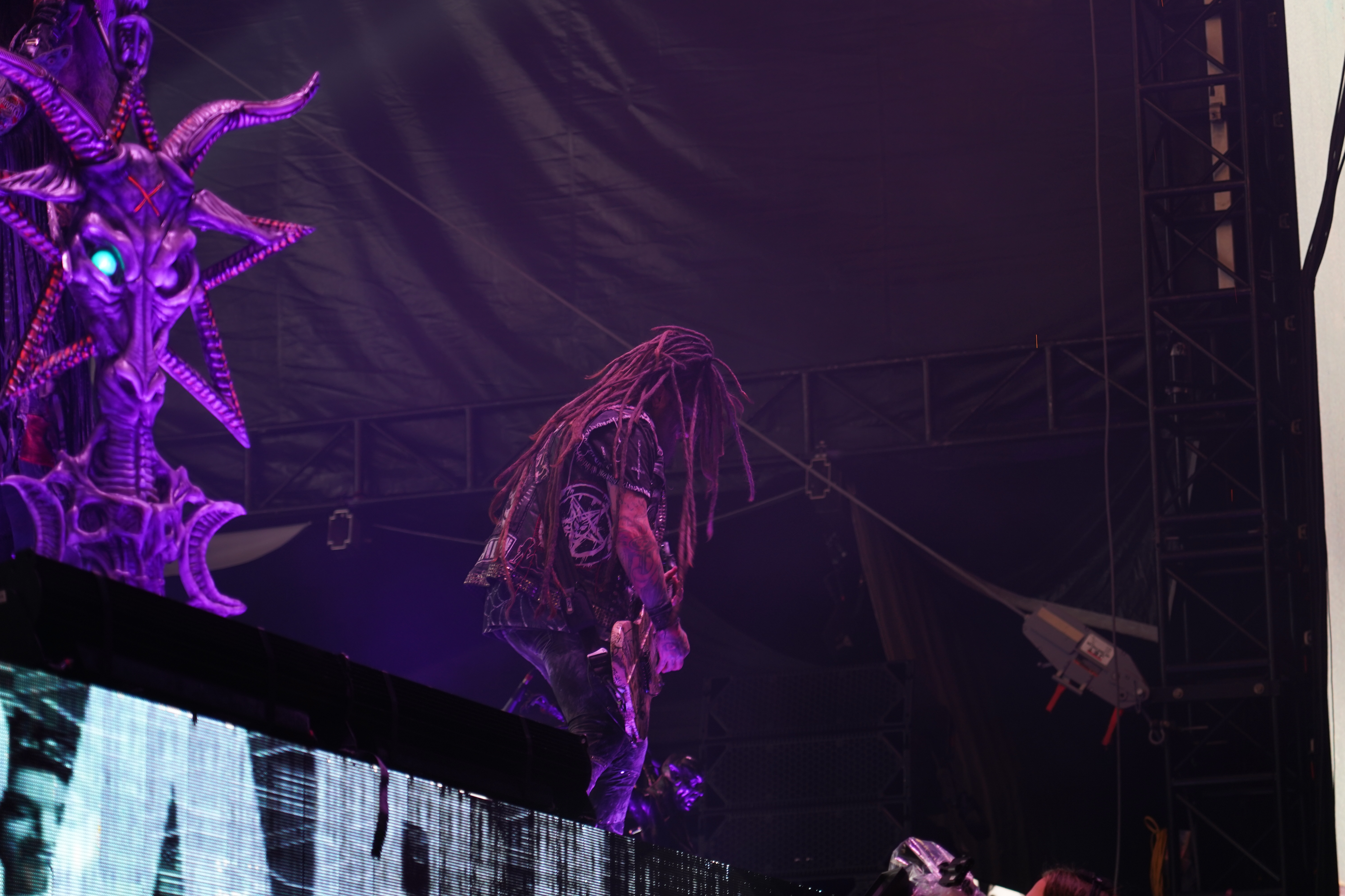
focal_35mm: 105
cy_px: 448
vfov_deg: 13.0
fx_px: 3923
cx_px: 672
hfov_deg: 19.5
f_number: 4
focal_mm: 105
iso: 320
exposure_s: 1/125
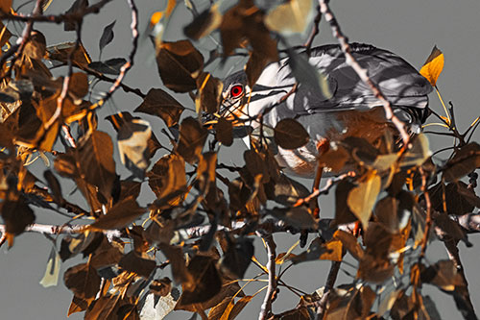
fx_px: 8663
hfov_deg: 3.2
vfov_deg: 2.1
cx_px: 240
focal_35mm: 650
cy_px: 160
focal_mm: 650
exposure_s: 1/4000
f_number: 11
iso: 3200
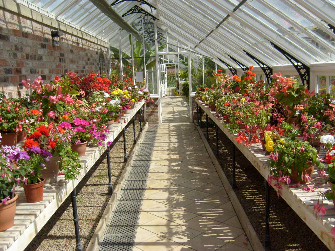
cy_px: 126
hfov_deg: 52.6
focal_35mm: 35
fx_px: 339
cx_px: 168
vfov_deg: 40.7
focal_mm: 5.8
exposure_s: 1/350
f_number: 7.1
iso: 80
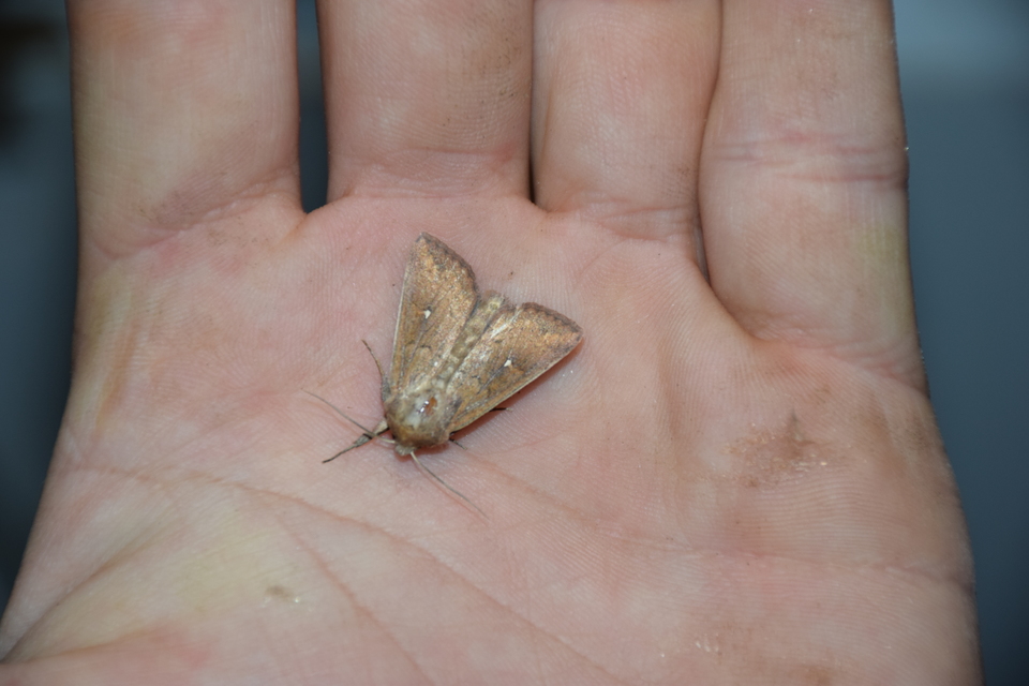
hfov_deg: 9.8
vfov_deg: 6.5
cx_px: 514
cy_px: 343
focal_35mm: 210
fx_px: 6002
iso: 500
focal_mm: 140
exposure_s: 1/60
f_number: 5.6
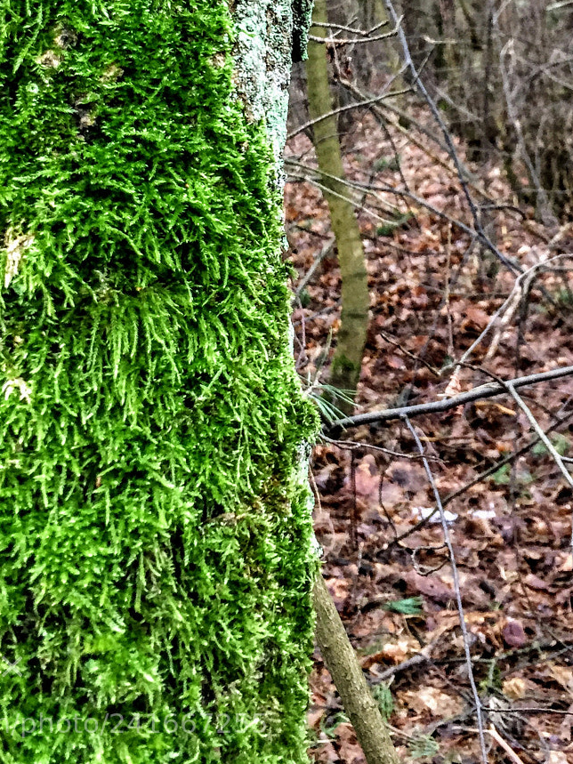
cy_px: 82
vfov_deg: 33.7
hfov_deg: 27.0
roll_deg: +4.6
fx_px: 1192
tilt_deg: -1.8
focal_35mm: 54
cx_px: 335
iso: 64
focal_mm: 4.15
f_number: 2.2
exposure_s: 1/33
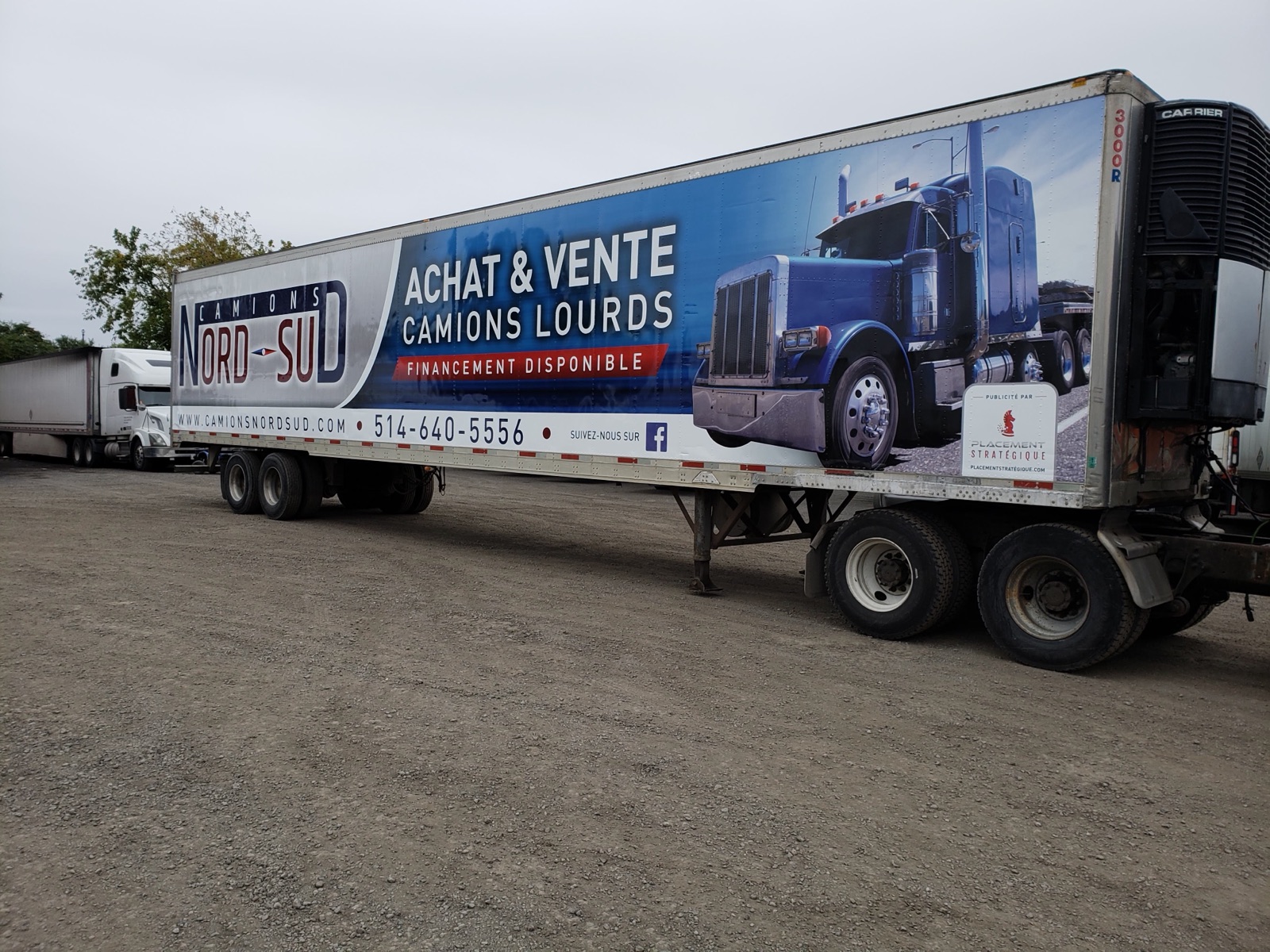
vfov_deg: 53.1
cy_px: 476
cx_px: 635
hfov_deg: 67.3
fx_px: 954
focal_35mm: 26
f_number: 2.4
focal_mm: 4.3
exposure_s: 1/107
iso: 50
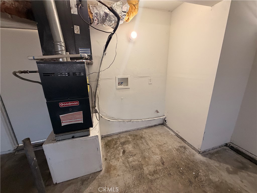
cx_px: 128
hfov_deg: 102.1
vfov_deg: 85.7
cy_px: 96
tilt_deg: -15.2
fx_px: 104
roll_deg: +0.6
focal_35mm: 14
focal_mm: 2.22
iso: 320
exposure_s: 1/60
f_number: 2.2
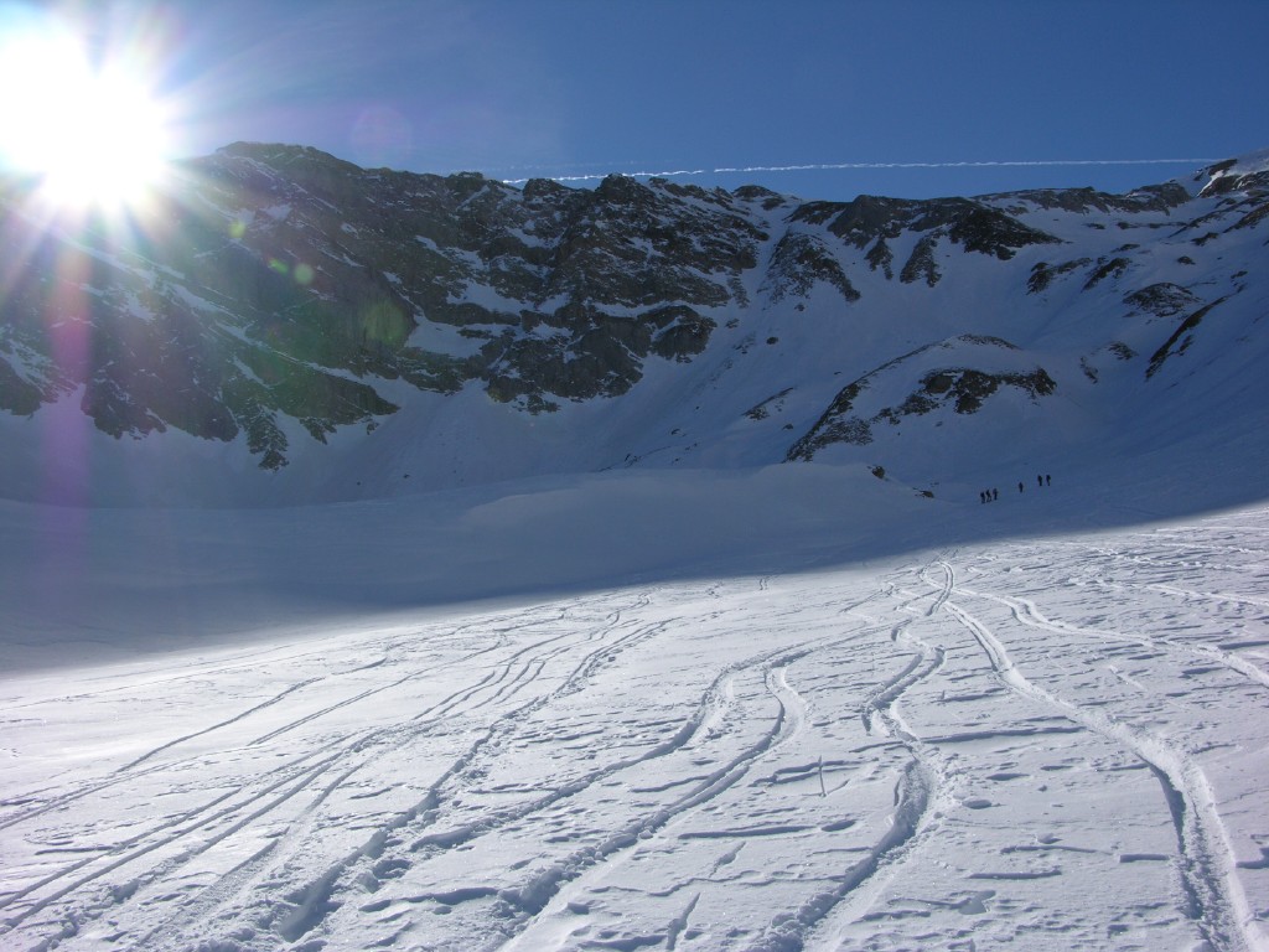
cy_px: 476
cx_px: 634
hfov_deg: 52.6
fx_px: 1283
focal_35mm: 35
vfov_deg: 40.7
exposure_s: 1/390
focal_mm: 8.9
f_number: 8
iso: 50
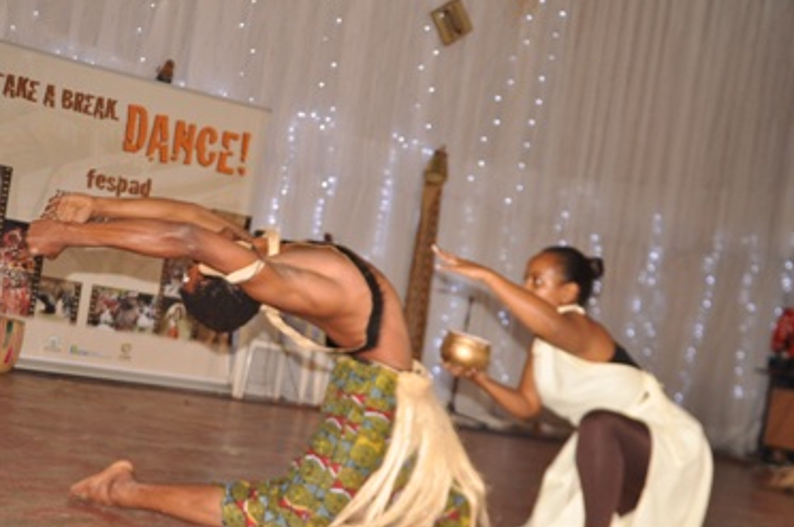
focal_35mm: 47
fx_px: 1035
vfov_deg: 28.5
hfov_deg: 41.9
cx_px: 342
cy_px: 312
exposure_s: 1/100
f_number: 4
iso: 720
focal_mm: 26
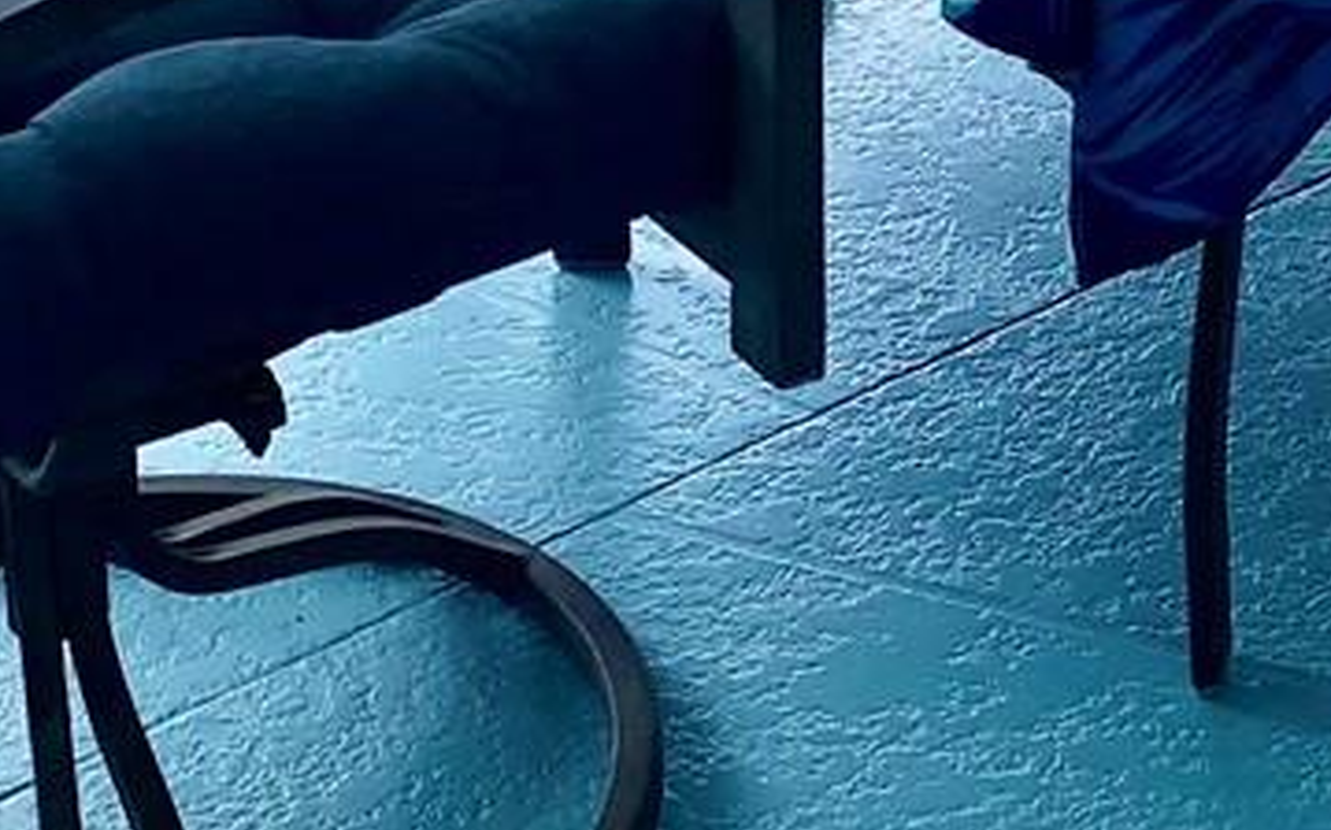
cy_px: -1212
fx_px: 4460
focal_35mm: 123
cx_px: 1094
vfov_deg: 9.4
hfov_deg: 16.8
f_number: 1.8
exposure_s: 1/805
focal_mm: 4.25
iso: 32
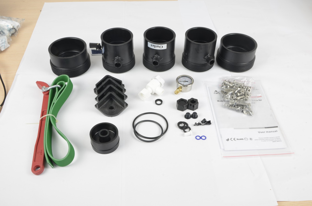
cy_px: 103
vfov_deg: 35.3
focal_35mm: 38
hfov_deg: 51.4
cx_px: 156
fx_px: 324
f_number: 16
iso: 100
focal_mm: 25
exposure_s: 1
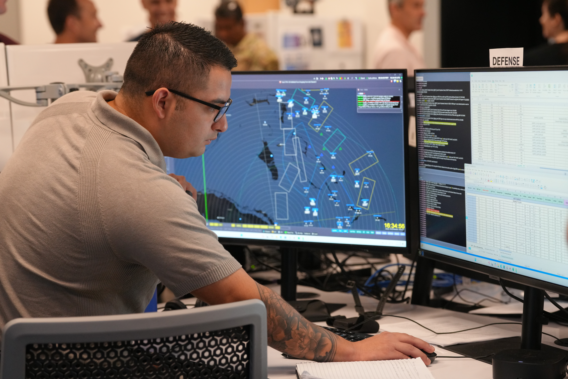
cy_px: 190
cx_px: 284
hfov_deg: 23.1
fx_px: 1388
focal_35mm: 88
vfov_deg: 15.5
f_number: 4
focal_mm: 88
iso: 3200
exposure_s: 1/160
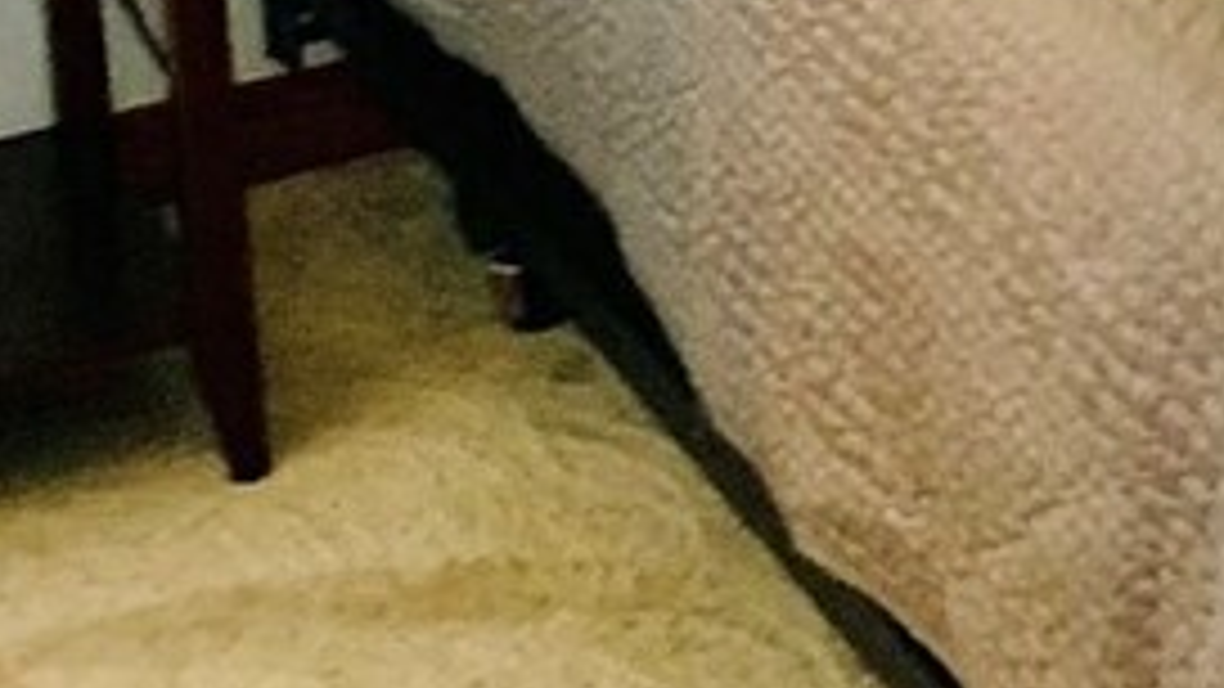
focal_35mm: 150
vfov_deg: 7.3
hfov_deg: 13.5
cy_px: -1219
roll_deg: +2.9
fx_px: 4868
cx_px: 1809
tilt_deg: -8.3
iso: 125
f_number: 1.8
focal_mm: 4.25
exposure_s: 1/60
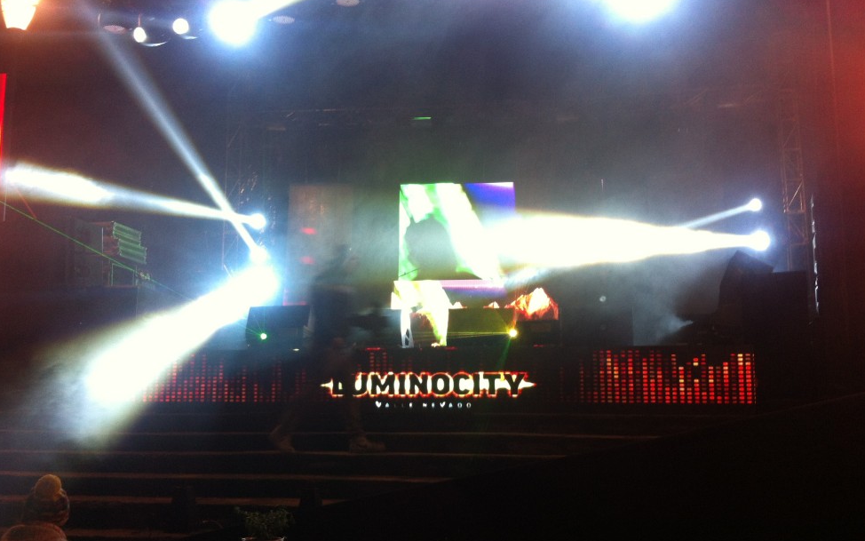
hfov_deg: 51.5
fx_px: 896
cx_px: 440
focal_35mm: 38
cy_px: 296
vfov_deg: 33.6
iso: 125
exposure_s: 1/17
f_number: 2.8
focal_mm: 3.85
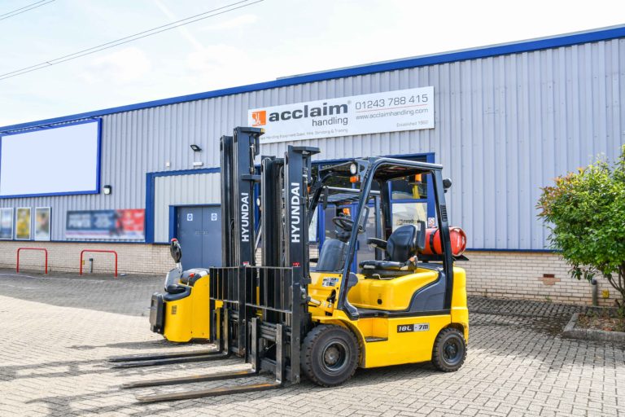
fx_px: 538
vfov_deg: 42.3
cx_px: 312
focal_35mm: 31
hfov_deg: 60.3
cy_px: 208
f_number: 8
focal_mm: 21
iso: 180
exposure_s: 1/250
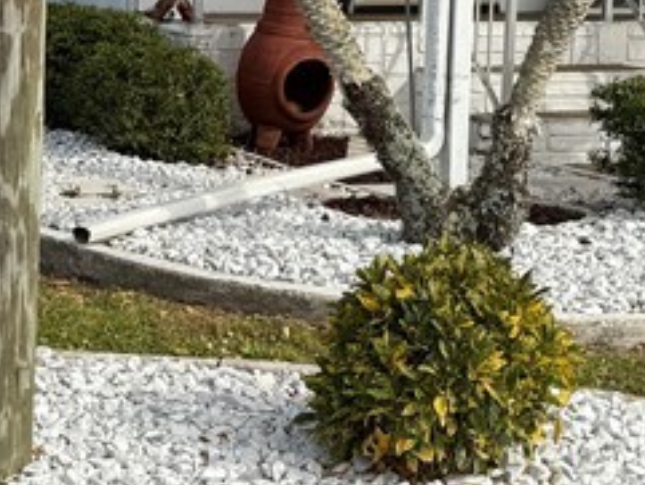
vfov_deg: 14.4
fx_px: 1902
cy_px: 80
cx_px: 29
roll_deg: -1.7
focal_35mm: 102
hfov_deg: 18.8
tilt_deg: -4.9
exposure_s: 1/3759
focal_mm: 6.76
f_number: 1.78
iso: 80
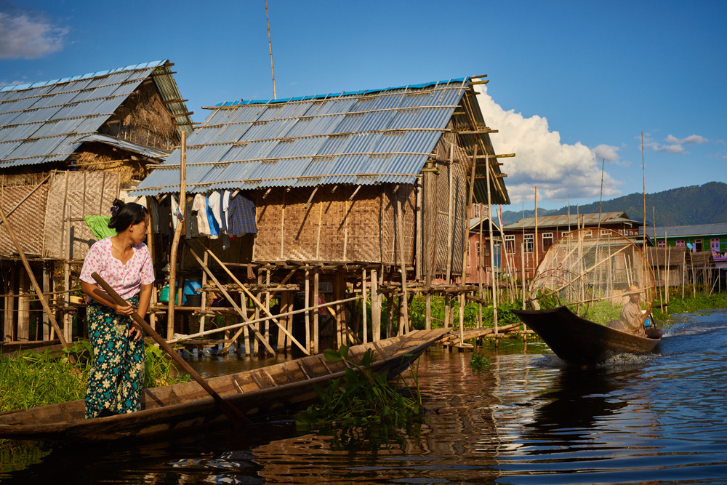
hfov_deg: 39.6
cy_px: 242
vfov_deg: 27.0
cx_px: 364
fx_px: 1010
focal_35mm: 50
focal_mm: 50
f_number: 8
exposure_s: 1/1000
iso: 200
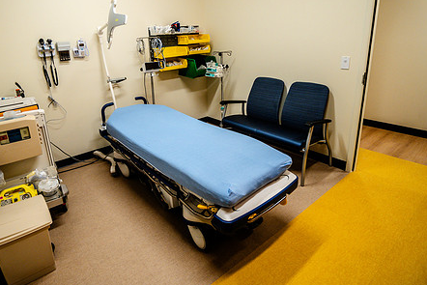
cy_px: 107
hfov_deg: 80.5
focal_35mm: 21
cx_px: 178
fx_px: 249
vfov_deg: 58.8
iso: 1000
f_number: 4
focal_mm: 16
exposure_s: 1/160
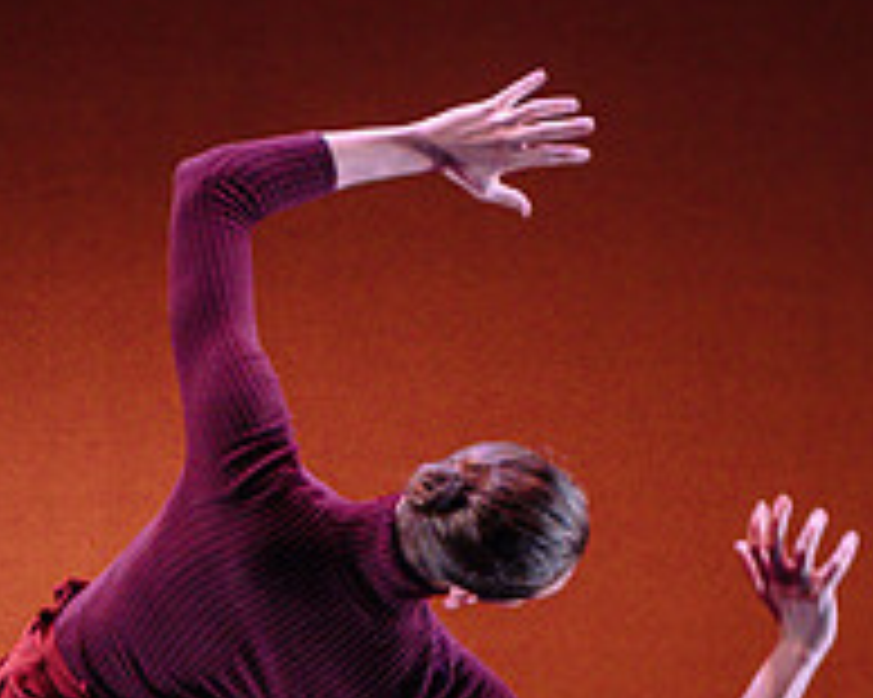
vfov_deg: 9.1
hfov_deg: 11.4
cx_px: -71
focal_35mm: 167
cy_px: 808
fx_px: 4313
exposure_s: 1/250
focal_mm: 52
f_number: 2.8
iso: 2500
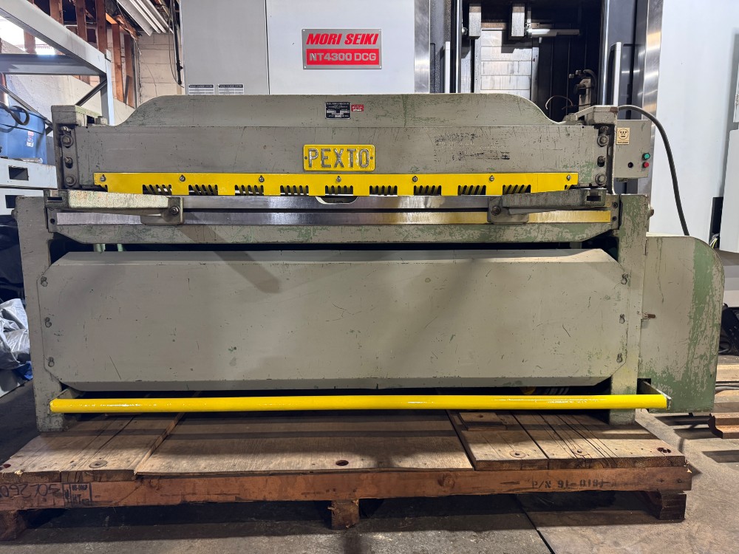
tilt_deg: -8.1
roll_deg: -1.6
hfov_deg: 71.6
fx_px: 512
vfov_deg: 56.8
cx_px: 370
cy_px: 277
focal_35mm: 24
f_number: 1.78
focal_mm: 6.76
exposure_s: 1/60
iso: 250
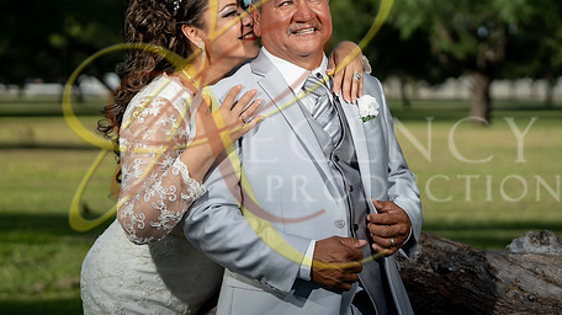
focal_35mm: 80
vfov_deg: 15.1
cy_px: 114
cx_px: 299
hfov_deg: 26.5
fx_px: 1192
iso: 200
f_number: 2.5
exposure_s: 1/4000
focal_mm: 60
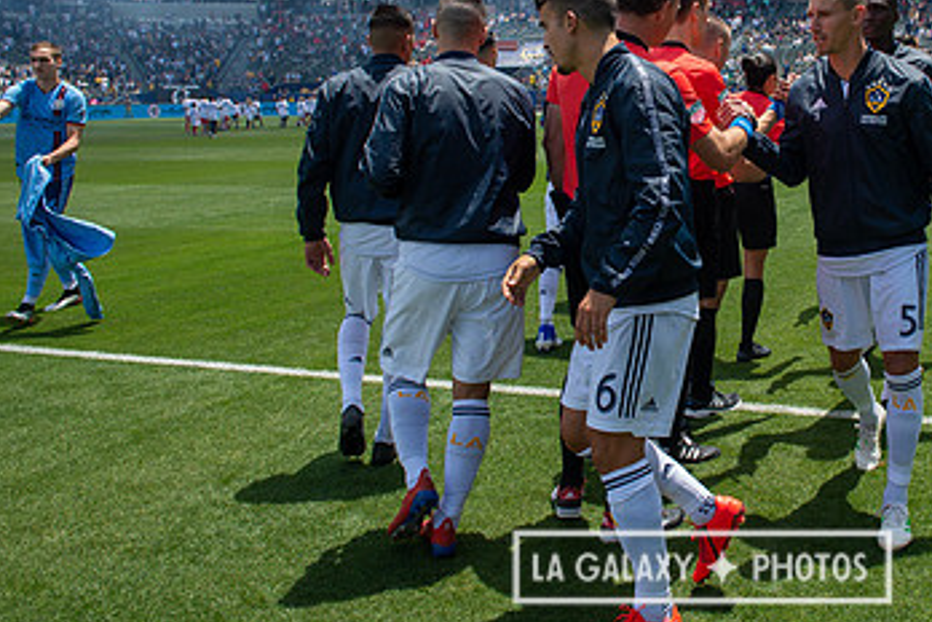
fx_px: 1035
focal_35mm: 40
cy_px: 165
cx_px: 702
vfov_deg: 32.8
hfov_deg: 46.7
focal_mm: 24
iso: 200
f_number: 5.6
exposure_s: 1/800
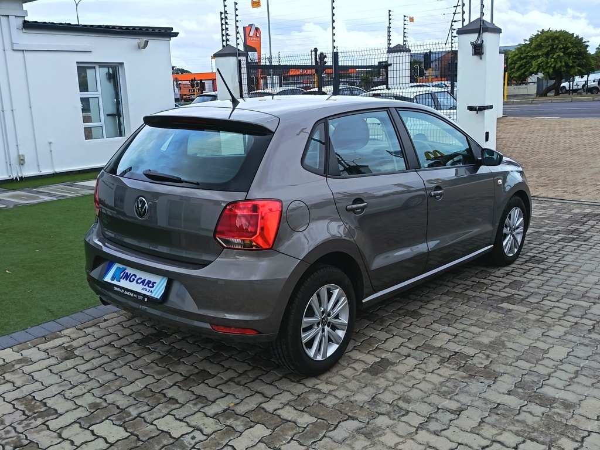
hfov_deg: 52.6
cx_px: 300
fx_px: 607
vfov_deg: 40.7
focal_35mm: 35
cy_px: 225
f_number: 1.75
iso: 100
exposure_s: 1/448
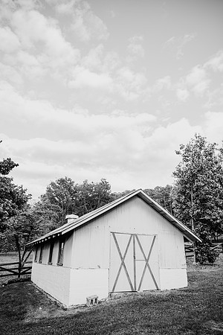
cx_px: 112
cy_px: 168
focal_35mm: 24
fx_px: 223
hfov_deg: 53.1
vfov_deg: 73.7
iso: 160
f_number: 2.8
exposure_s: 1/200
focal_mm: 24
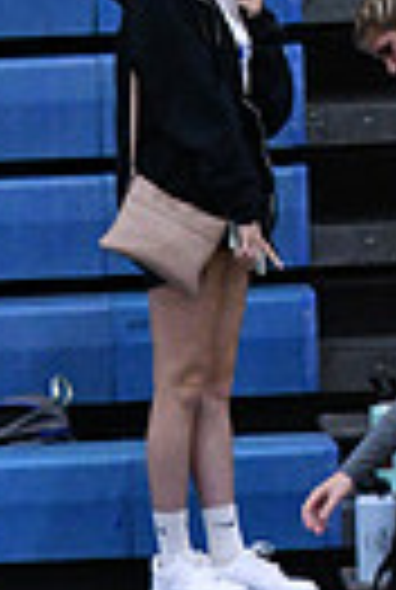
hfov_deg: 1.7
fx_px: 13278
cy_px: 1221
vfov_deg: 2.5
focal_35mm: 809
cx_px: -457
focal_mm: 122
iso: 6400
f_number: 3.2
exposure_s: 1/1250
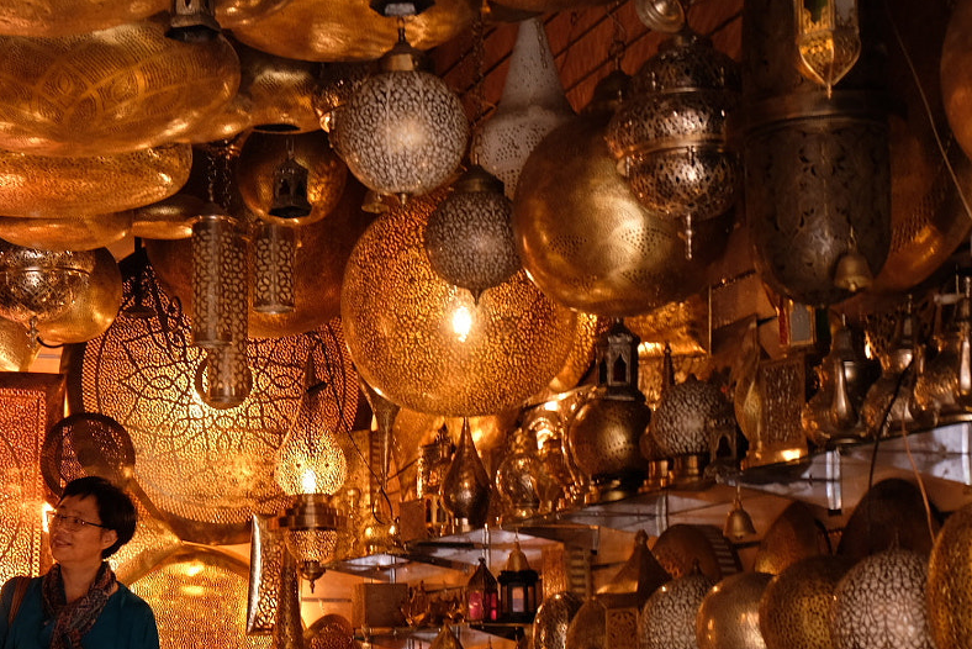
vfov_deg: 19.7
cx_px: 104
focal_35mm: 69
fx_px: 1864
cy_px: 437
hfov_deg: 28.2
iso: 800
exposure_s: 1/10
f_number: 6.4
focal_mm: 22.7
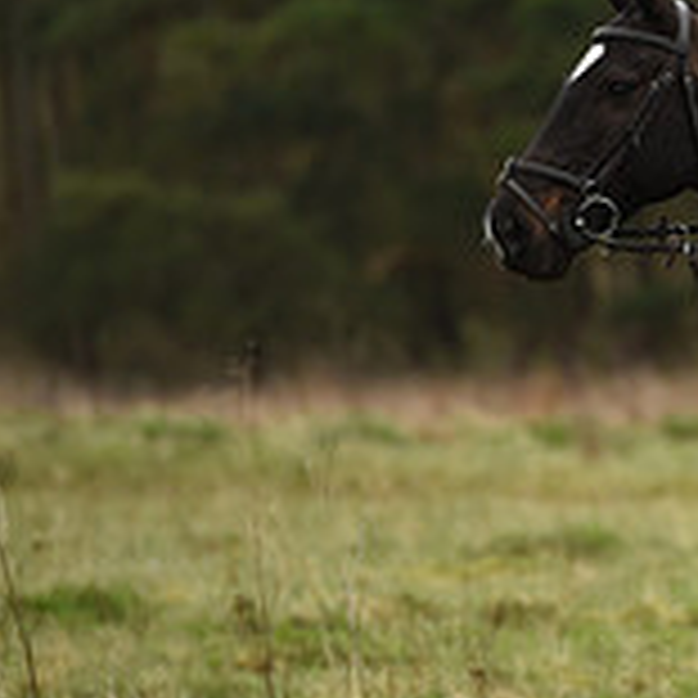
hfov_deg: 2.7
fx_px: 14486
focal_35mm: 635
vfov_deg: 2.8
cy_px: 239
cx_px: 1292
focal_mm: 200
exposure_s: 1/1250
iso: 560
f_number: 4
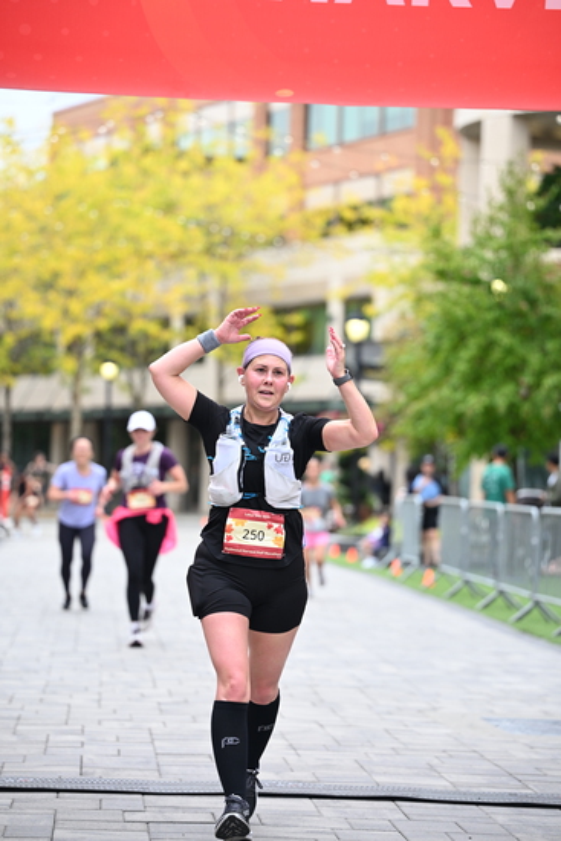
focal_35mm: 110
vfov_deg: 18.6
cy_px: 420
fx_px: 2569
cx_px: 280
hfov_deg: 12.5
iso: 640
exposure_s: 1/1600
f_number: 2.8
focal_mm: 110
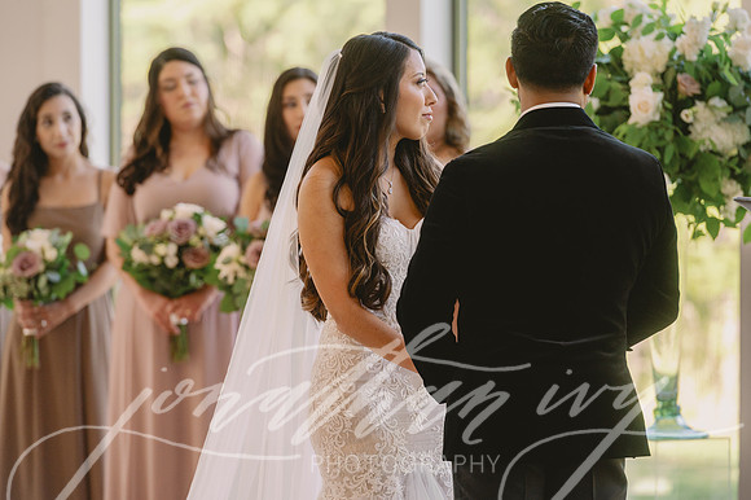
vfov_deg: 7.2
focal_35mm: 190
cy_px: 250
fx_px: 3961
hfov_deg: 10.8
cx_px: 376
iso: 800
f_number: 2.8
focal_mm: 190
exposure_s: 1/320
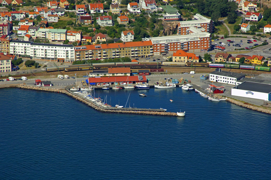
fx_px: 1353
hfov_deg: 11.4
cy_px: 90
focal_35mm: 180
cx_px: 136
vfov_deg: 7.6
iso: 400
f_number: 8
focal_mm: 120
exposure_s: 1/1000
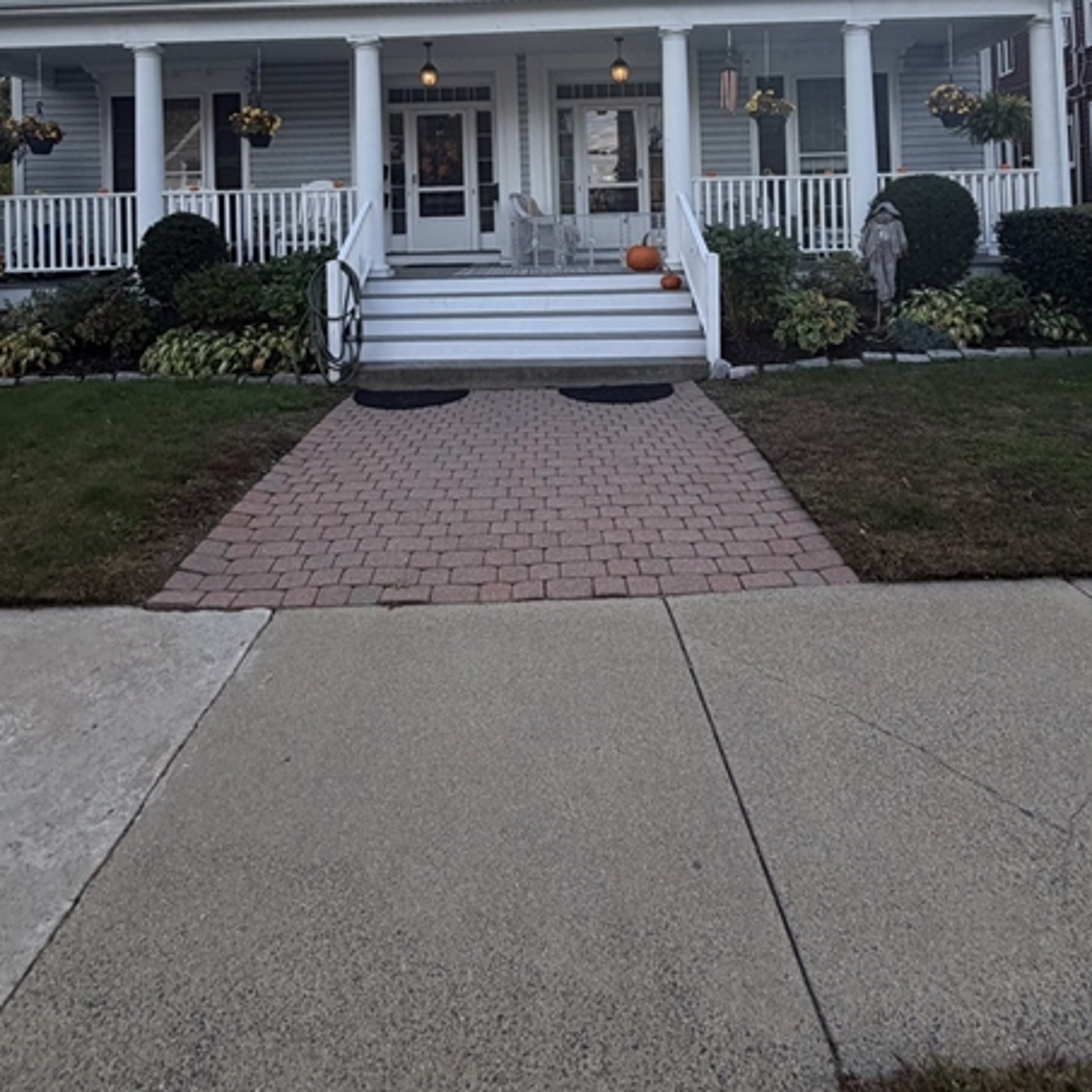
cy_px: 219
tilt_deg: +3.2
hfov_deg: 72.1
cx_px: 530
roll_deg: -0.6
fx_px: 749
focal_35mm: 21
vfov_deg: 65.7
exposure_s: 1/502
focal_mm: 2.22
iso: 50
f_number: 2.2
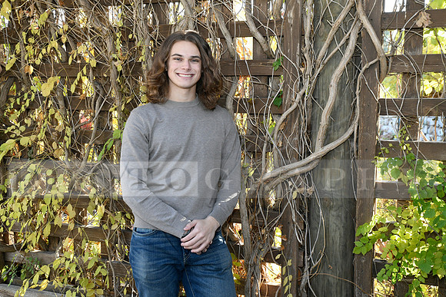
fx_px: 570
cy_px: 148
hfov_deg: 42.7
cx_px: 223
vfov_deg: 29.3
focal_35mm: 46
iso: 1600
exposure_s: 1/160
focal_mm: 46
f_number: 8
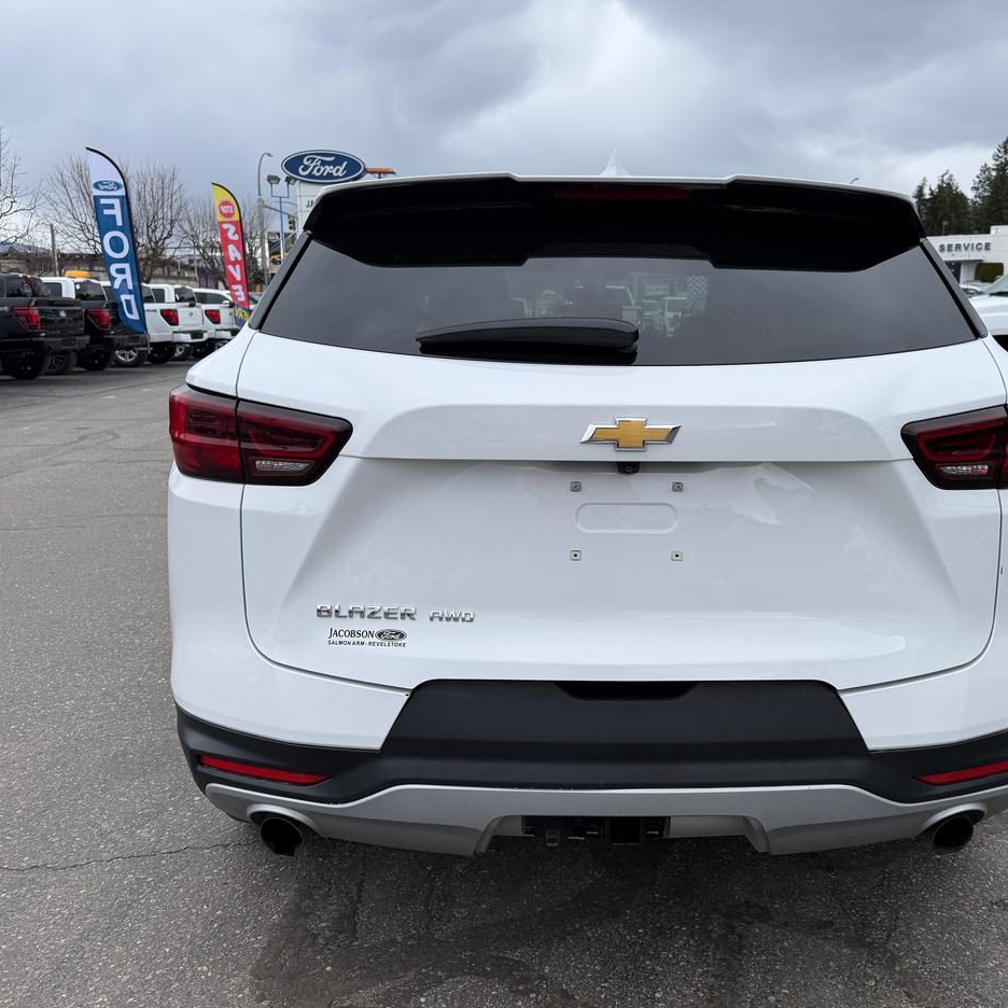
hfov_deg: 55.3
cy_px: 516
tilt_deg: -10.7
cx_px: 599
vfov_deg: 55.6
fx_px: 955
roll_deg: -0.3
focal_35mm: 29
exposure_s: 1/1385
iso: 80
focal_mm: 6.76
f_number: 1.78
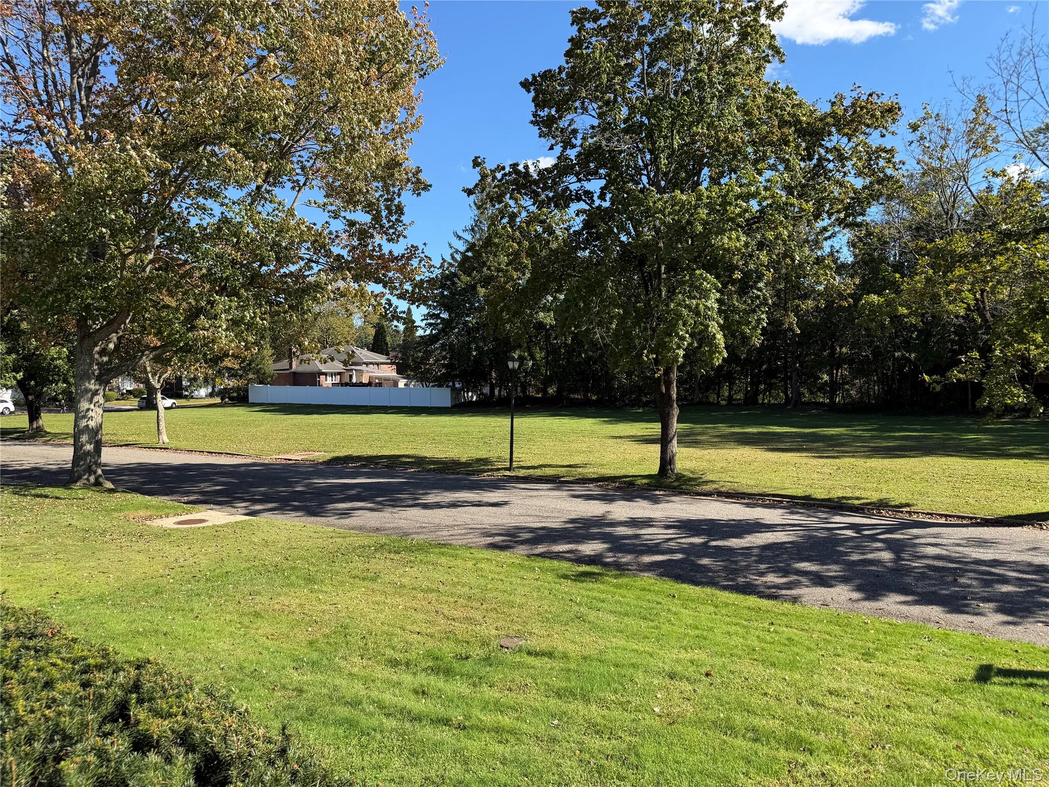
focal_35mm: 24
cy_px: 394
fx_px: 727
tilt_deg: +0.2
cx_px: 524
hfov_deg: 71.6
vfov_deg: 56.8
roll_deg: +1.3
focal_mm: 6.76
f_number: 1.78
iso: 80
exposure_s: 1/1901
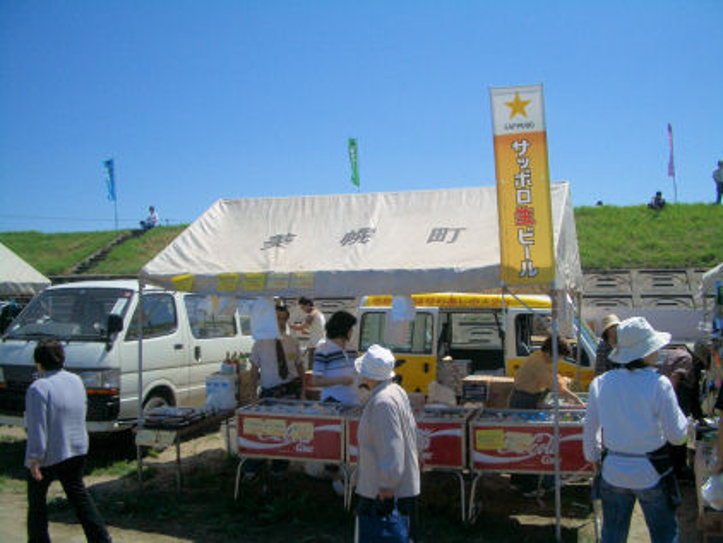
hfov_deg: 52.6
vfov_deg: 40.7
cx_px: 362
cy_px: 272
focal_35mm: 35
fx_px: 731
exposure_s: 1/1600
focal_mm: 5.8
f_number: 4.3
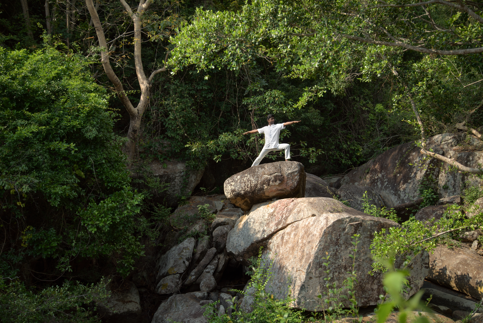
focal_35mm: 45
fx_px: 604
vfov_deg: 29.9
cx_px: 242
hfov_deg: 43.6
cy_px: 162
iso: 100
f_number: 4
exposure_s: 1/1000
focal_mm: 45
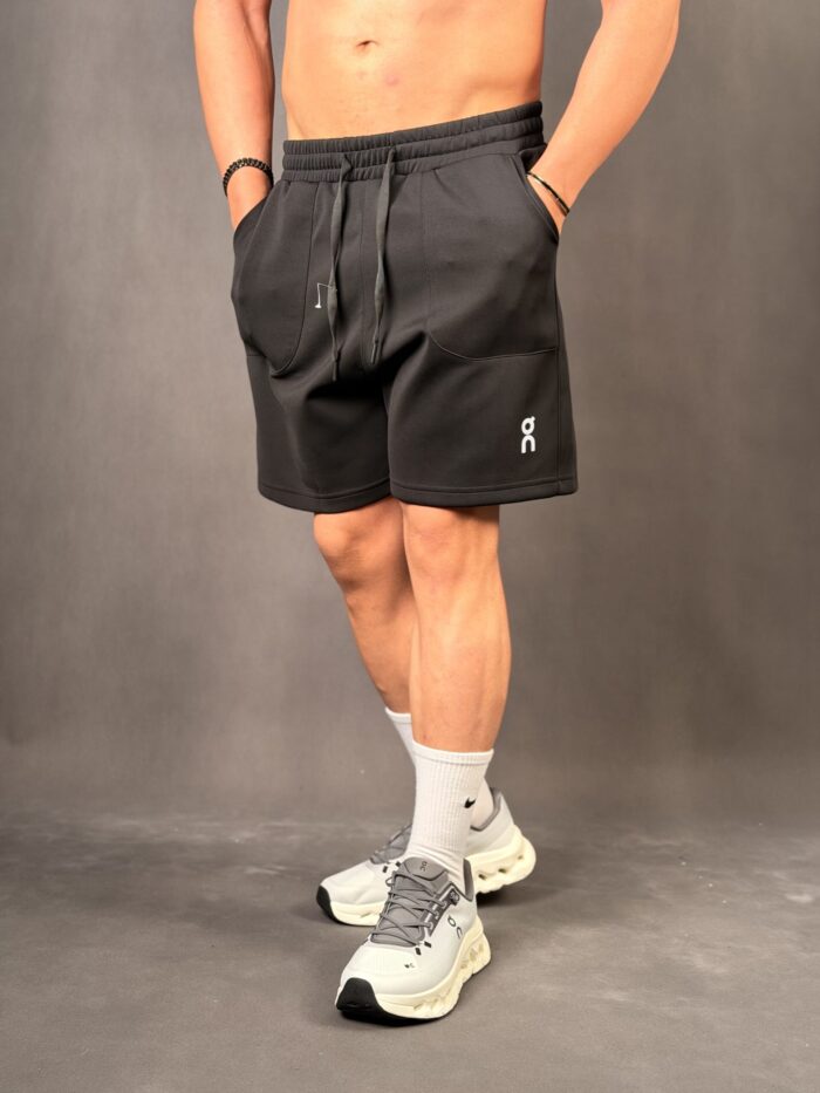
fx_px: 1516
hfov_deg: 30.3
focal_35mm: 48
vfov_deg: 39.7
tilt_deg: -4.9
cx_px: 410
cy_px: 546
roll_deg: -2.8
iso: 64
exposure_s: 1/50
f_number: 1.78
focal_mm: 6.76
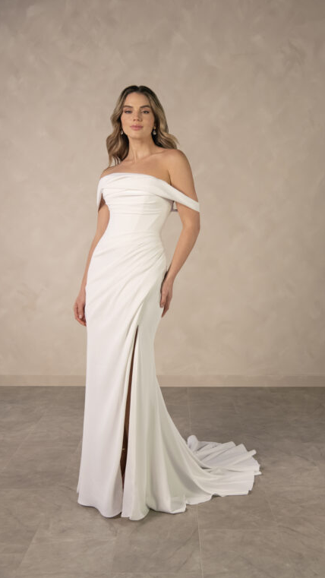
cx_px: 173
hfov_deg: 29.7
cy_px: 289
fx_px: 613
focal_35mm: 40
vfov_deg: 50.5
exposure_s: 1/200
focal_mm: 38
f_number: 6.3
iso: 1600
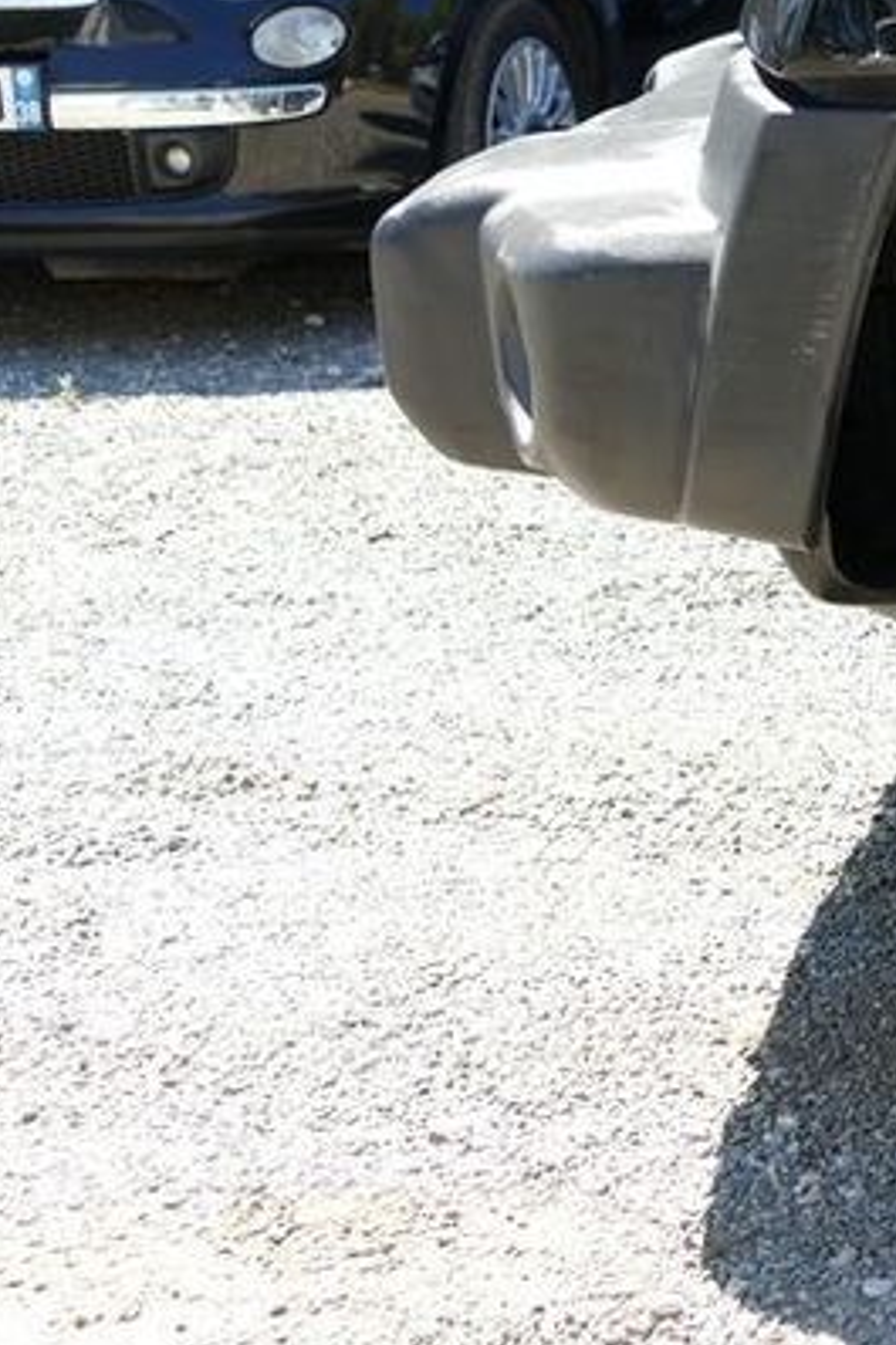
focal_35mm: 83
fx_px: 3101
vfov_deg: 24.4
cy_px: 546
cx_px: 1559
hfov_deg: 14.6
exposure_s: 1/400
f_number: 3
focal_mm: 12.12
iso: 125
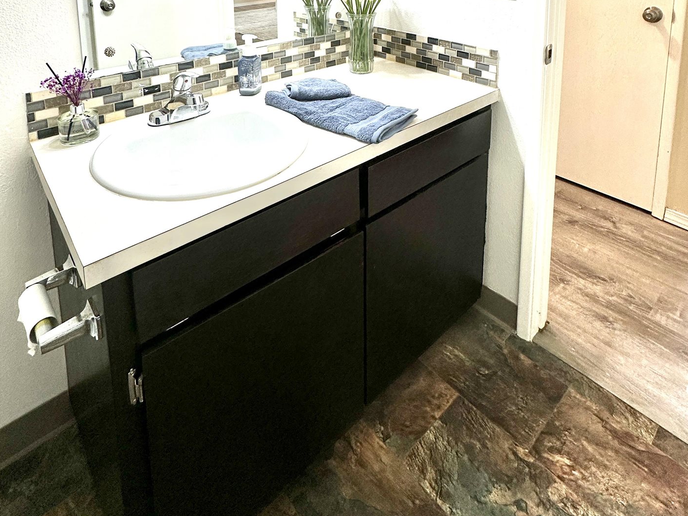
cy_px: 4
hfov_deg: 73.9
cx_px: 344
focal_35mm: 23
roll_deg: +0.5
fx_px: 457
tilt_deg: -8.1
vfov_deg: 48.8
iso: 80
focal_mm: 2.22
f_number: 2.2
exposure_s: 1/120
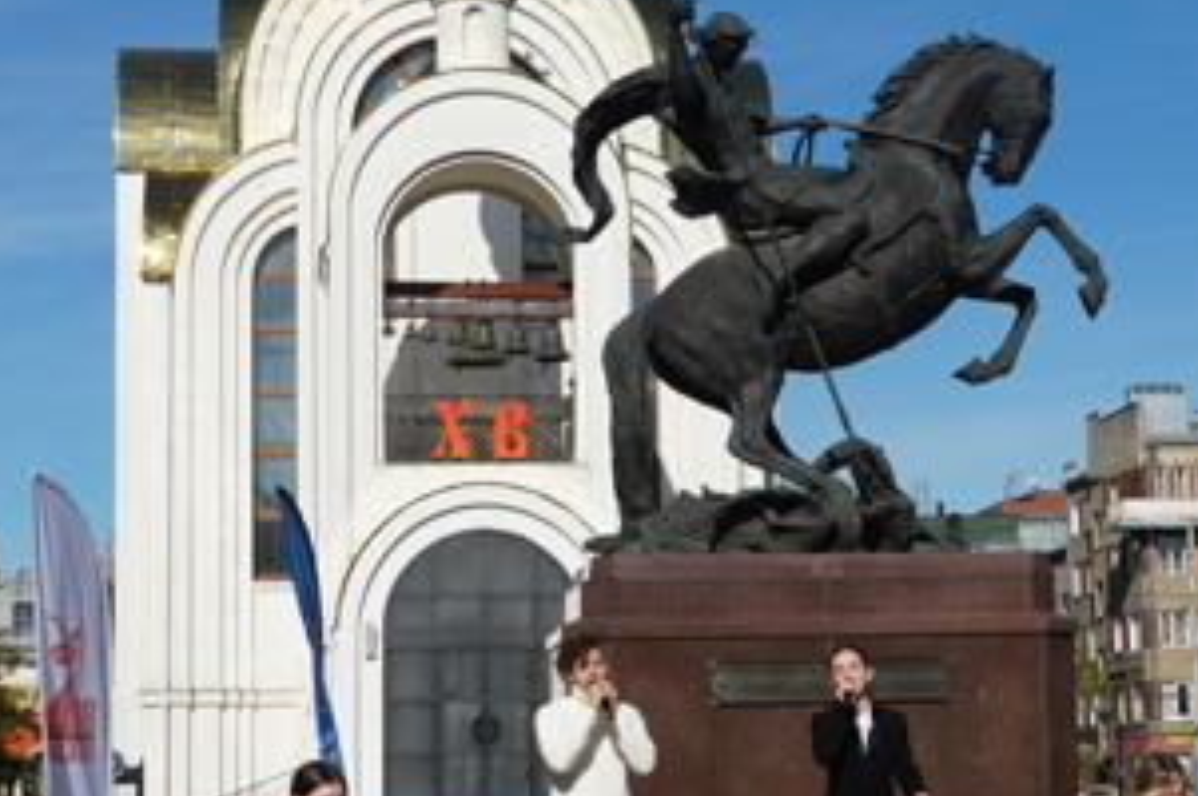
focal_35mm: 86
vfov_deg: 15.8
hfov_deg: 23.5
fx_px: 2867
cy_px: 498
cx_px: 780
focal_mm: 23
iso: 100
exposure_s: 1/250
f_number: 11
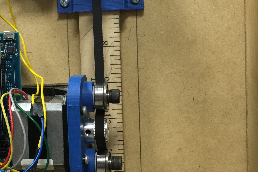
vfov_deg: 17.9
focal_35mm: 76
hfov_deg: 26.6
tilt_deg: -5.4
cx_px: 115
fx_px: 545
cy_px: 67
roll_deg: +2.2
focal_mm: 4.15
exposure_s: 1/15
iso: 125
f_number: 2.2
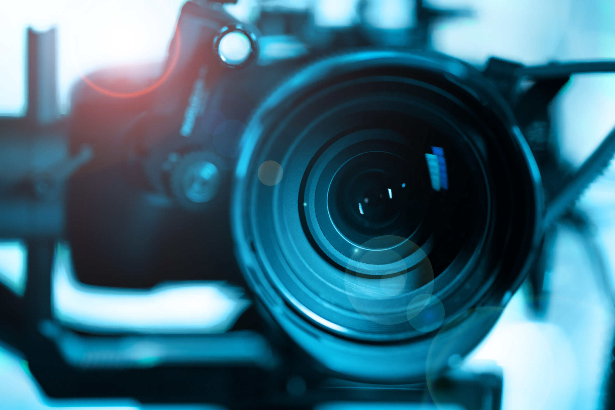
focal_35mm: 135
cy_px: 205
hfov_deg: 15.2
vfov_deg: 10.2
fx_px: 2306
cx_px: 308
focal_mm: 135
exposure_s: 1/160
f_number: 1.8
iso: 1000
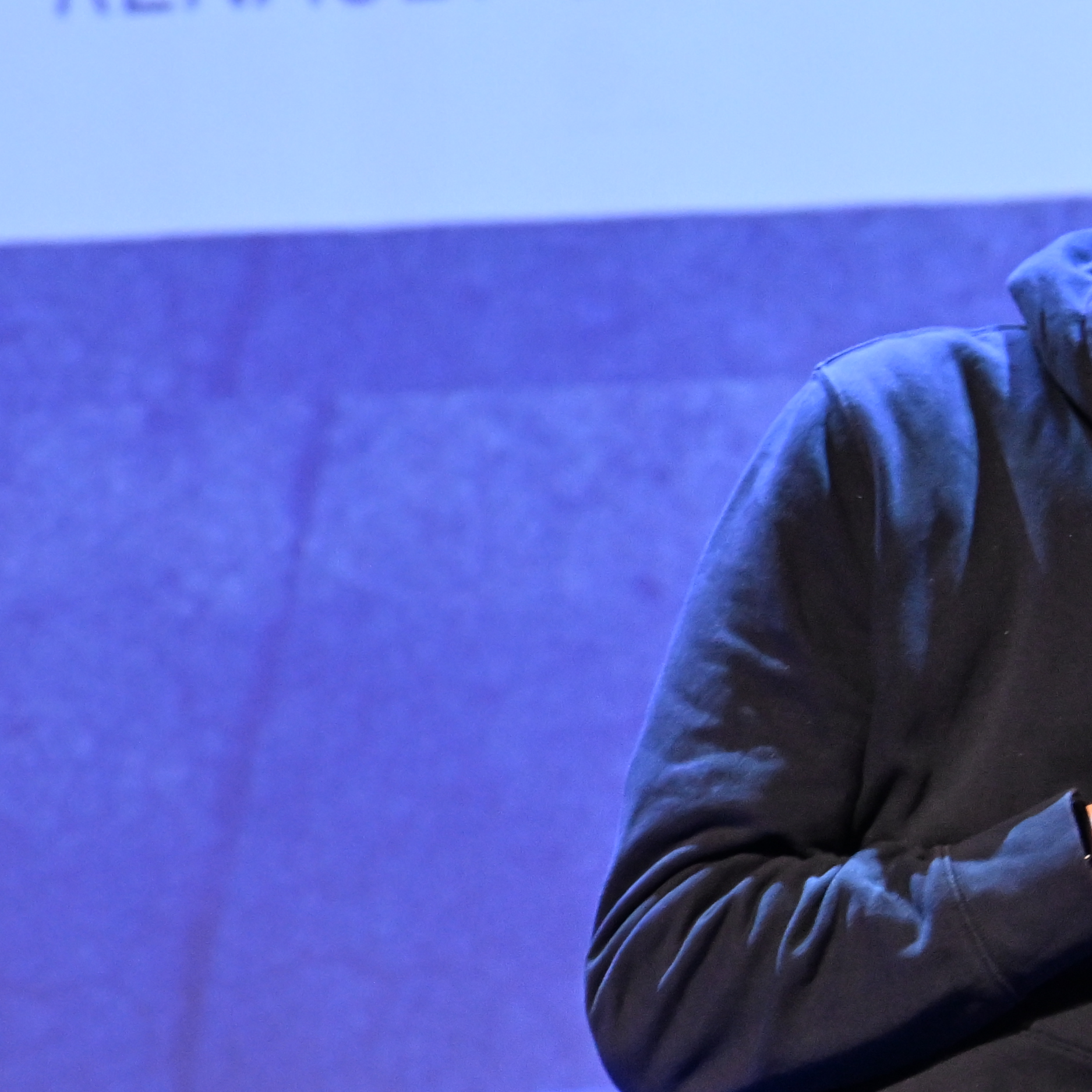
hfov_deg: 5.2
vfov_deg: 5.3
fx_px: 11885
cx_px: -450
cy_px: 1052
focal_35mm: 333
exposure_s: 1/100
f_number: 4.5
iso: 1600
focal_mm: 89
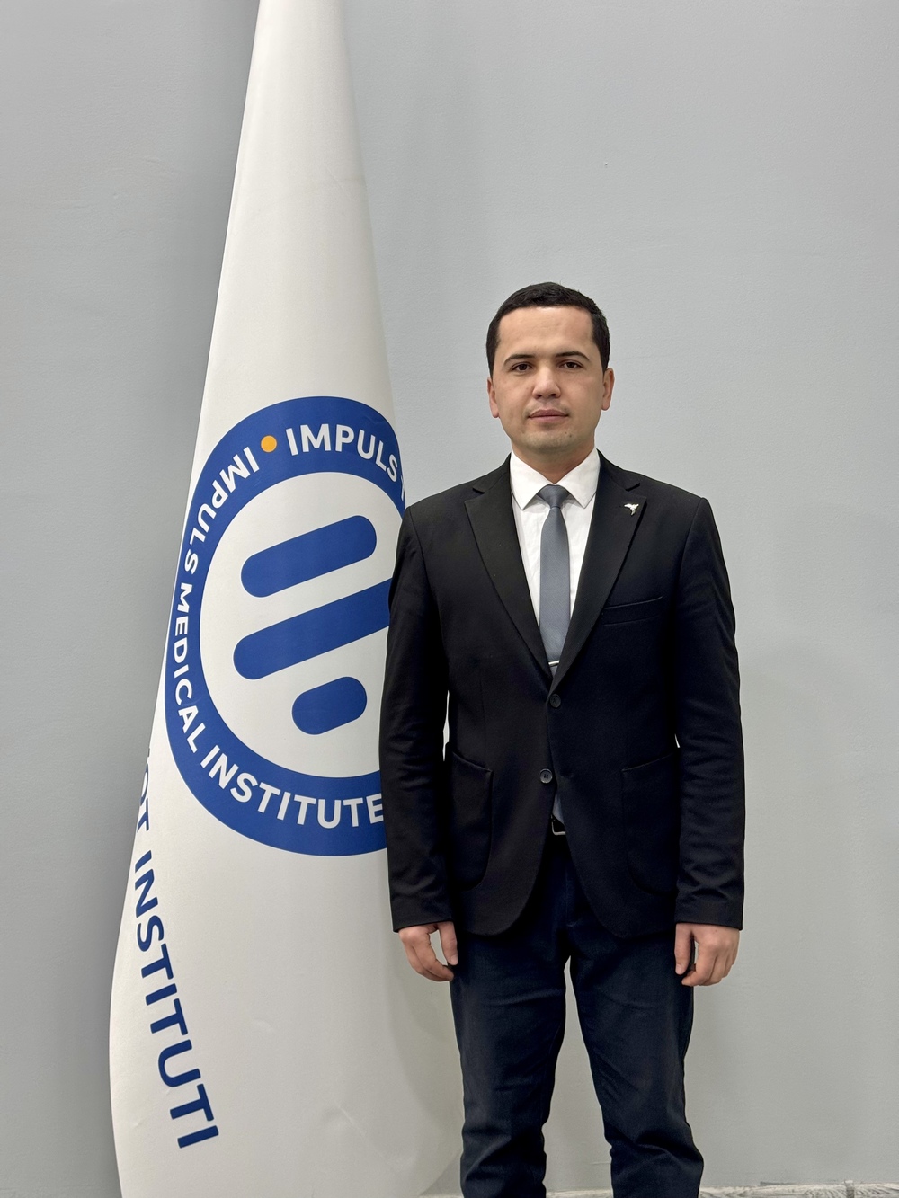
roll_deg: +1.6
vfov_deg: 39.7
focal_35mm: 48
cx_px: 450
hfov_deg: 30.3
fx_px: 1662
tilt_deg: -0.2
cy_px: 599
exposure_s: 1/50
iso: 200
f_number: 1.78
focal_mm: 6.76
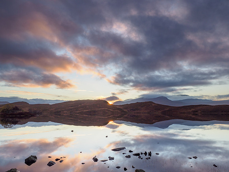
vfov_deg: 49.7
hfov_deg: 63.4
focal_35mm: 28
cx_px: 114
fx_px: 185
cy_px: 86
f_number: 7.1
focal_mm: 14
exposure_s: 1/20
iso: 200
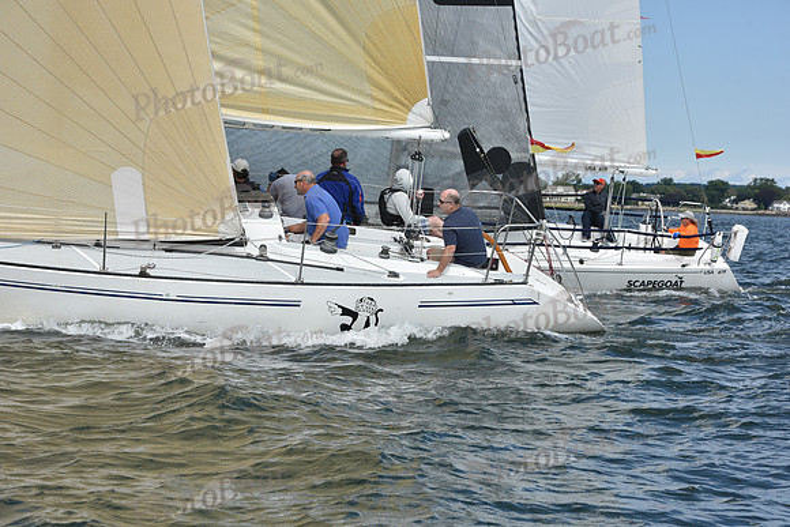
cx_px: 395
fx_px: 2195
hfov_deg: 20.4
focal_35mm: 100
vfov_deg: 13.7
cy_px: 264
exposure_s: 1/1000
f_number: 10
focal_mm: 100
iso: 320
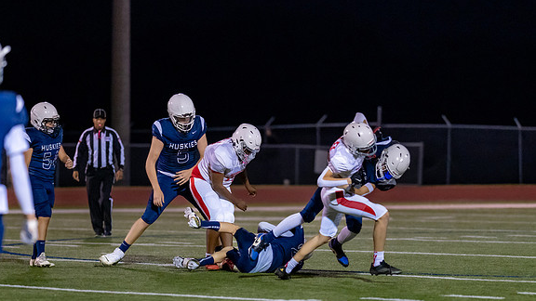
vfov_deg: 4.8
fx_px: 3582
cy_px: 209
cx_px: 247
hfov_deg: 8.6
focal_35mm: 252
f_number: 1.8
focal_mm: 135
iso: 3200
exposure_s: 1/1600
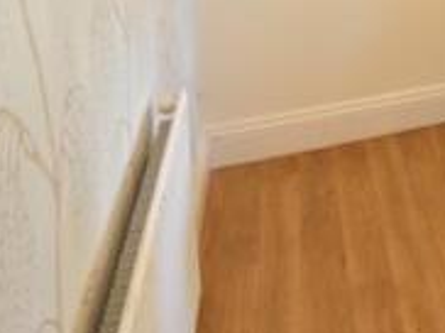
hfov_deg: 25.0
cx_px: 714
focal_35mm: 52
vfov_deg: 23.5
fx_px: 668
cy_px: -137
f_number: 3.5
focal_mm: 10
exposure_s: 1/15
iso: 500
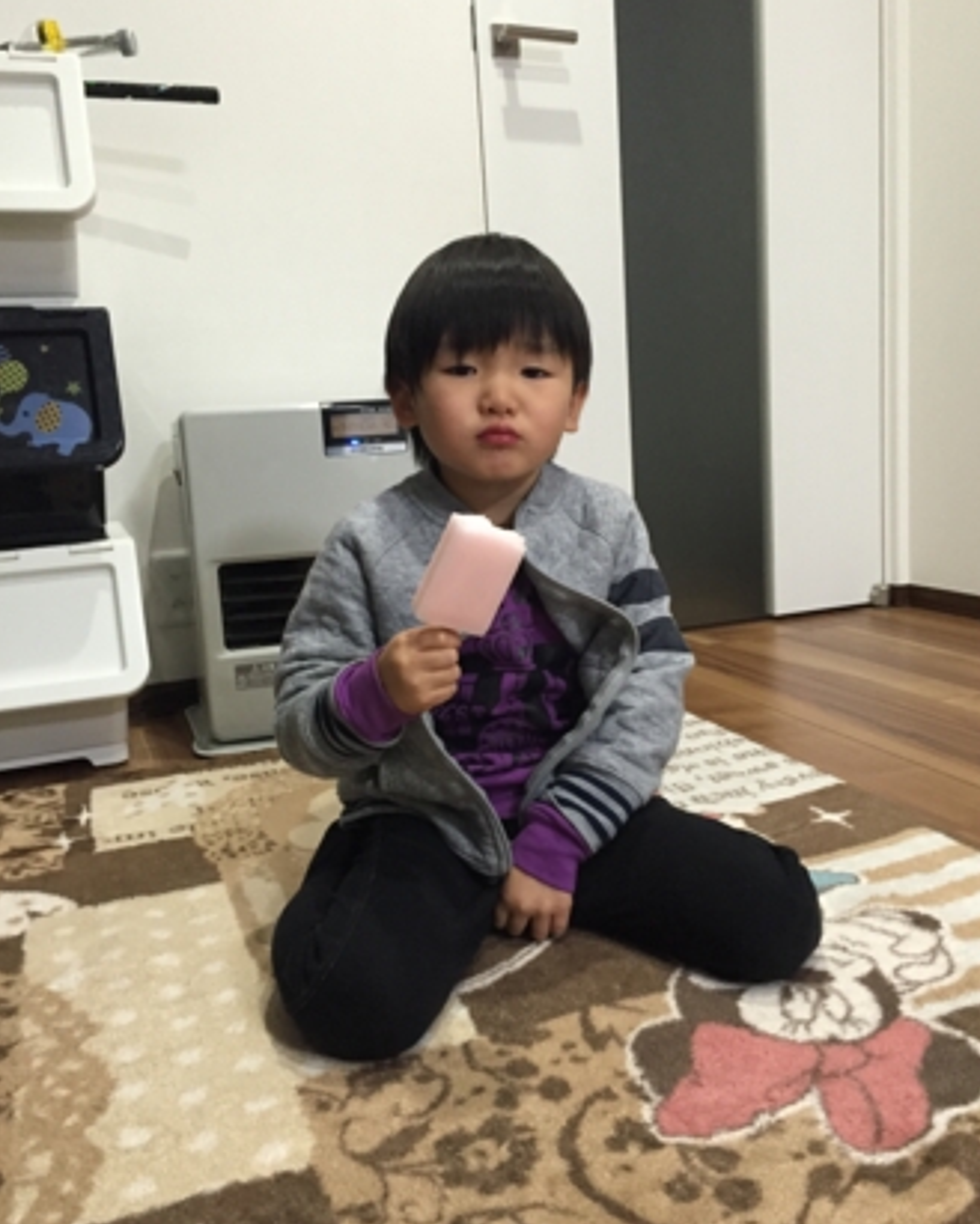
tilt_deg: -8.0
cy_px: 590
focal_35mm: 31
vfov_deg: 57.2
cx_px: 497
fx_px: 1123
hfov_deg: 47.1
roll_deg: +3.4
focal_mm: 4.15
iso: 200
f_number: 2.2
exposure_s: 1/30
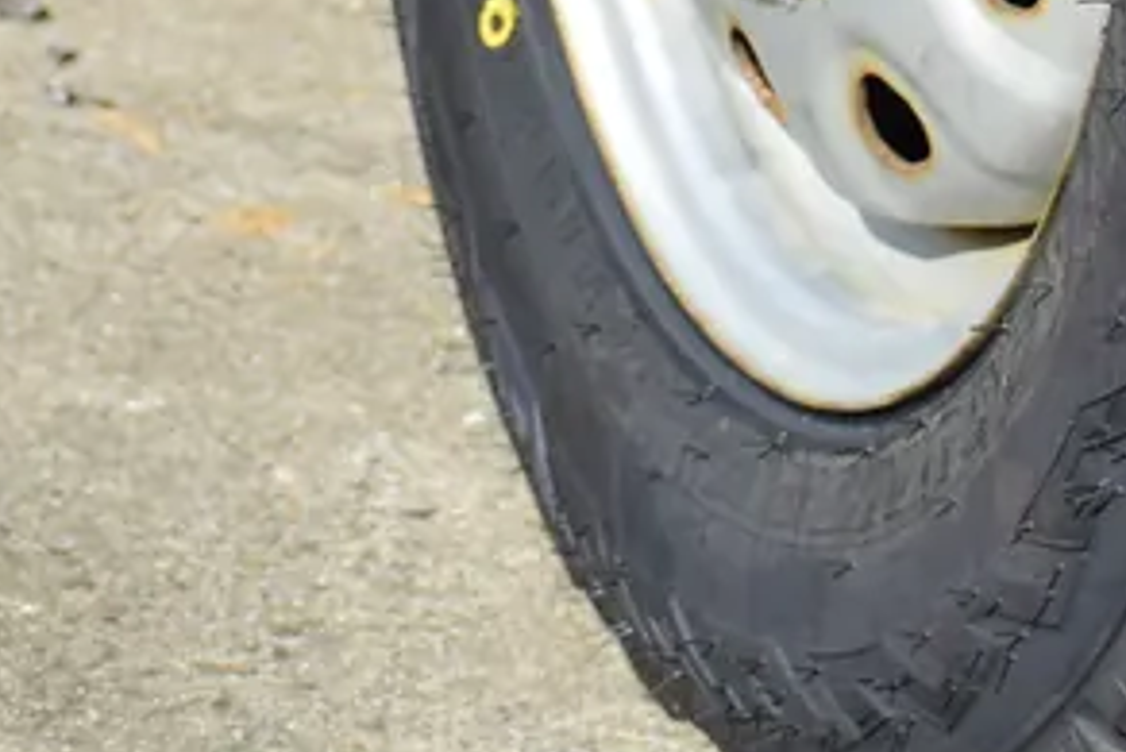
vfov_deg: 4.7
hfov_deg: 7.2
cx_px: 617
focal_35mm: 288
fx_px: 9004
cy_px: -1059
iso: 100
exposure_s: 1/500
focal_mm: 35
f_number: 4.2
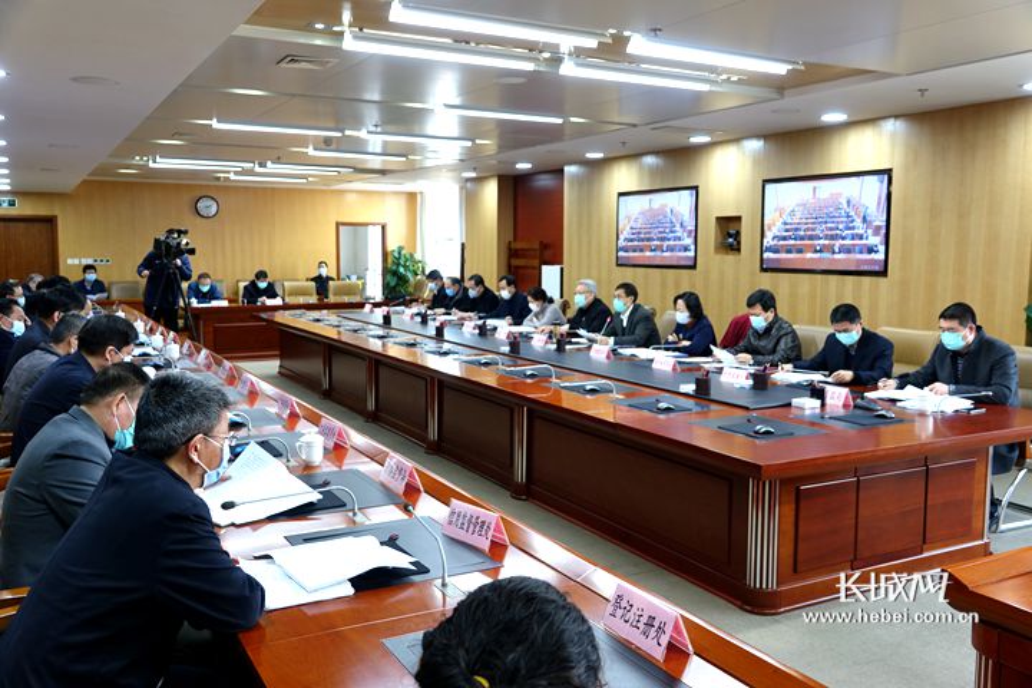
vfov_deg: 43.6
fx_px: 860
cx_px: 516
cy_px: 344
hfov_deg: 61.9
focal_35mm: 30
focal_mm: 11.03
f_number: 2.8
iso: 125
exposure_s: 1/30
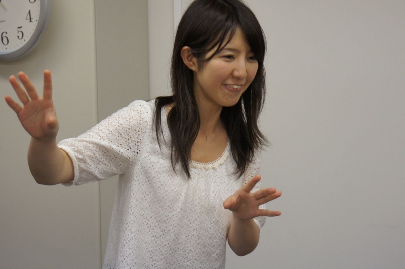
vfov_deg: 12.8
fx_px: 1196
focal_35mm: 106
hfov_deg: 19.2
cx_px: 202
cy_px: 134
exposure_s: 1/125
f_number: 5.6
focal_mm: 71
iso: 1000
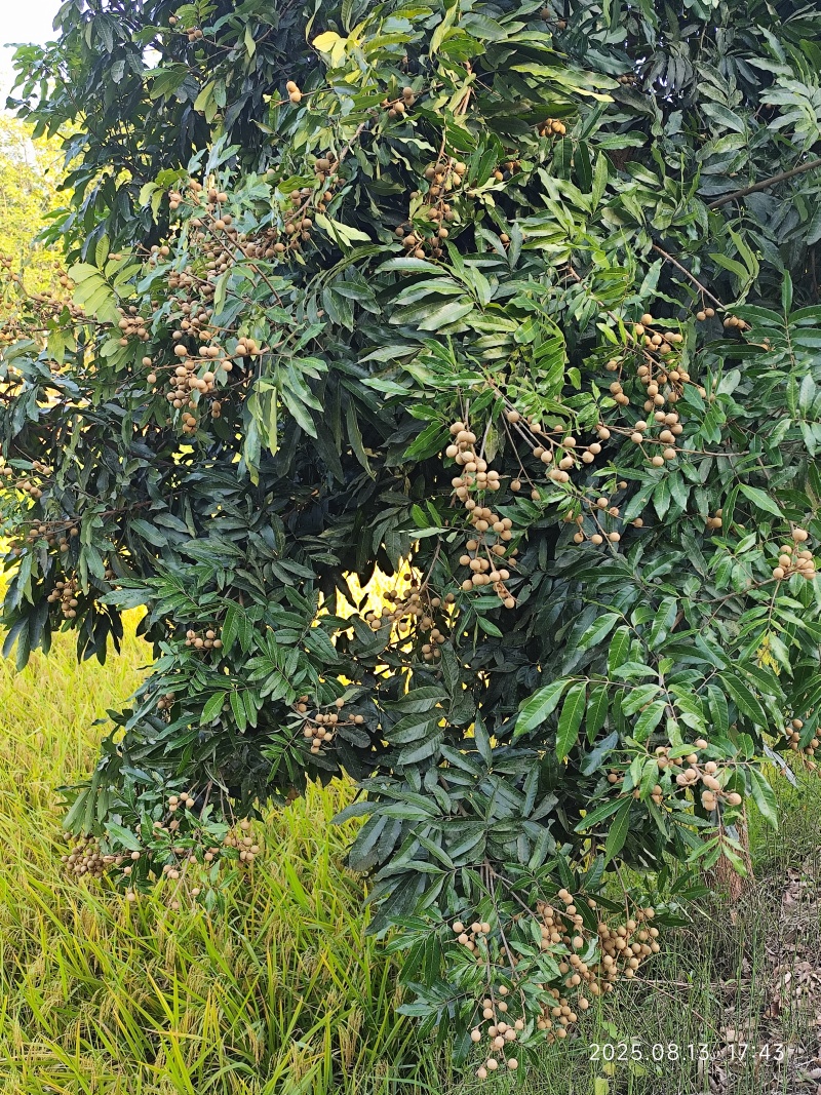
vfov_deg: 56.8
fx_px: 1012
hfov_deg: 44.2
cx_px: 410
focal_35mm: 32
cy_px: 548
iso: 50
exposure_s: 1/102
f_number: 1.65
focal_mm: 6.19
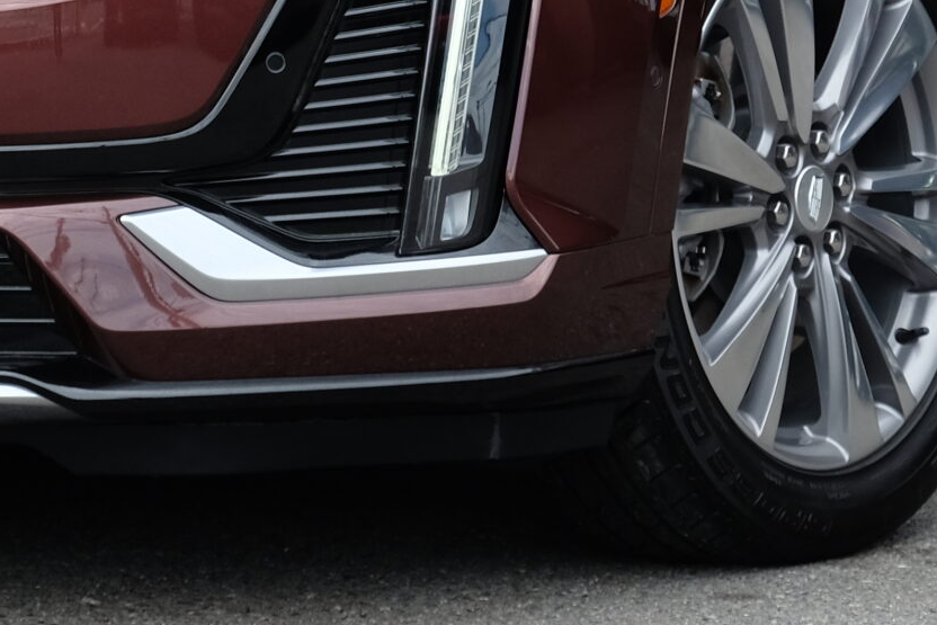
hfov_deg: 8.5
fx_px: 6325
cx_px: 255
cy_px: -235
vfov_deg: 5.6
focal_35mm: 243
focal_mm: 52.7
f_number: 5.6
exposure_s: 1/400
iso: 400
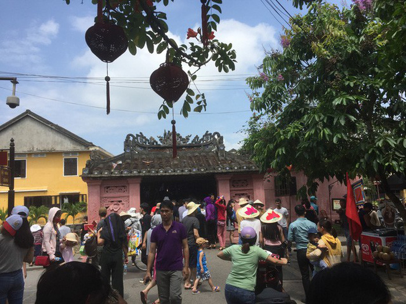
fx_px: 340
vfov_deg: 48.2
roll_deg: +0.3
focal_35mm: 29
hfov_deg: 61.7
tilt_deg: +7.8
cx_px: 203
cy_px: 152
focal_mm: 4.15
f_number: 2.2
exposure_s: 1/2083
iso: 32
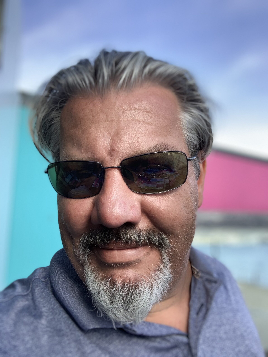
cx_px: 134
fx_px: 330
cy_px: 178
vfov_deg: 56.8
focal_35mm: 32
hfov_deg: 44.2
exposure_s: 1/201
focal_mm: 2.87
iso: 16
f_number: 2.2
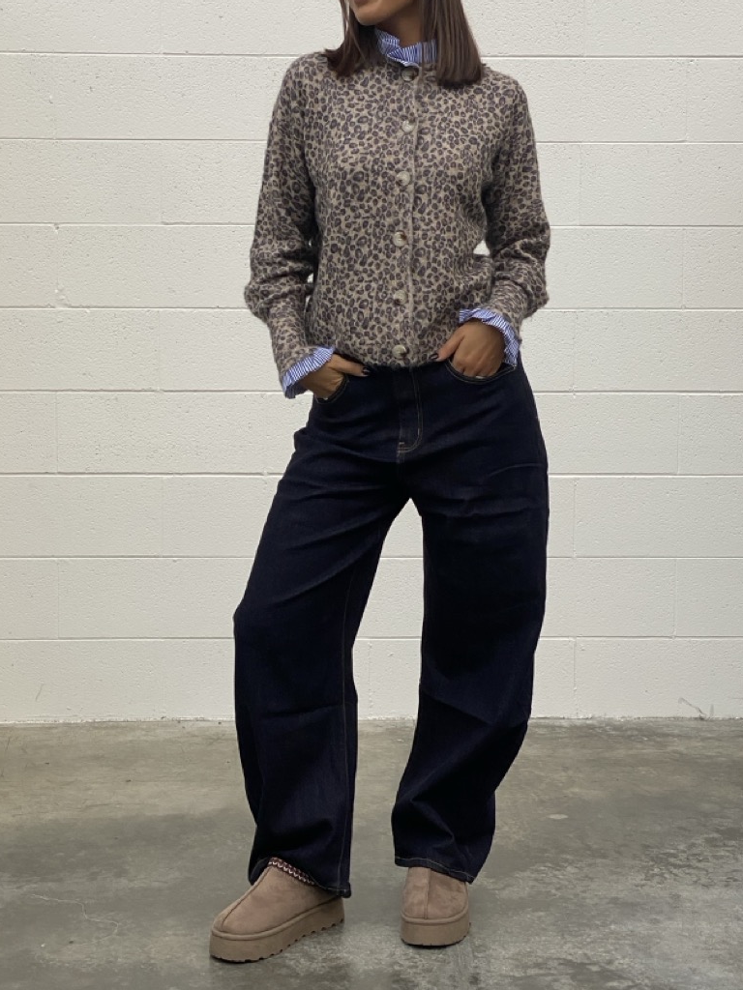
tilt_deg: -4.2
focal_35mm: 65
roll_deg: -0.5
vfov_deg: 29.8
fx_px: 1860
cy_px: 426
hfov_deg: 22.6
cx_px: 391
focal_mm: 6
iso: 50
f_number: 2
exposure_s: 1/122
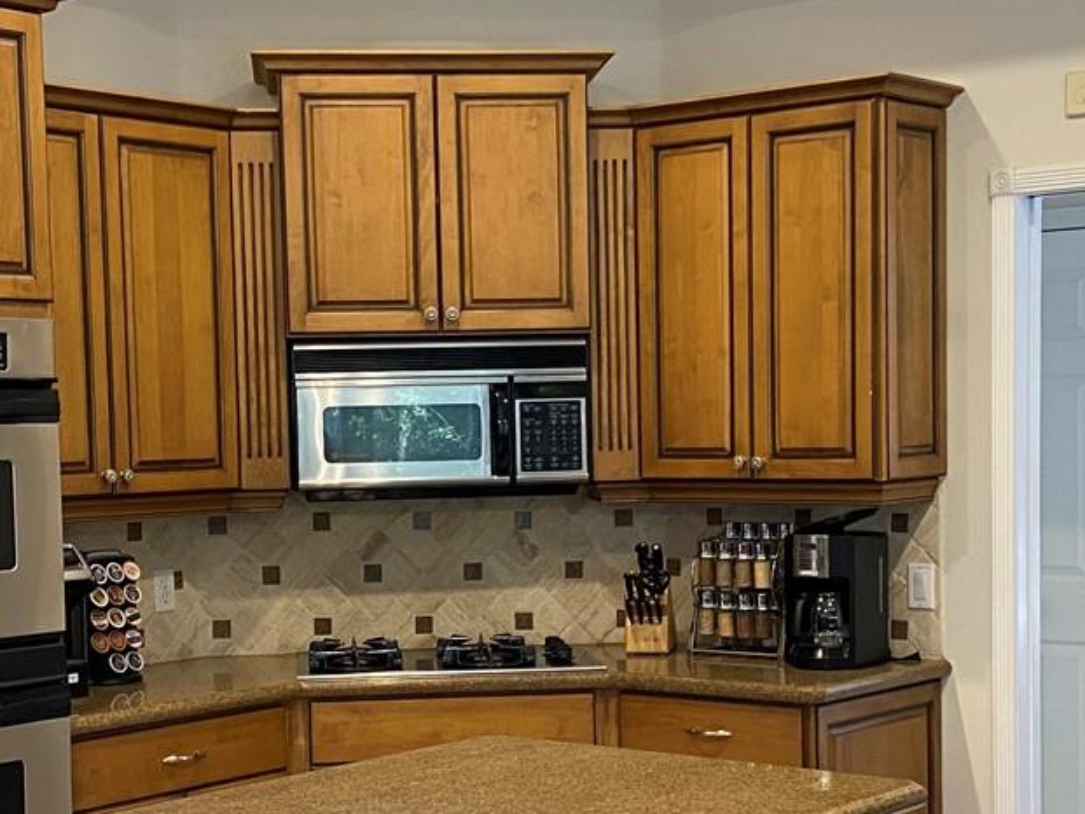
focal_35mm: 67
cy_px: 564
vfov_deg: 21.8
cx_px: 503
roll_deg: +0.4
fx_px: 2100
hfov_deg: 29.0
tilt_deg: -3.5
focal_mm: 4.25
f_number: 1.8
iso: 160
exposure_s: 1/60
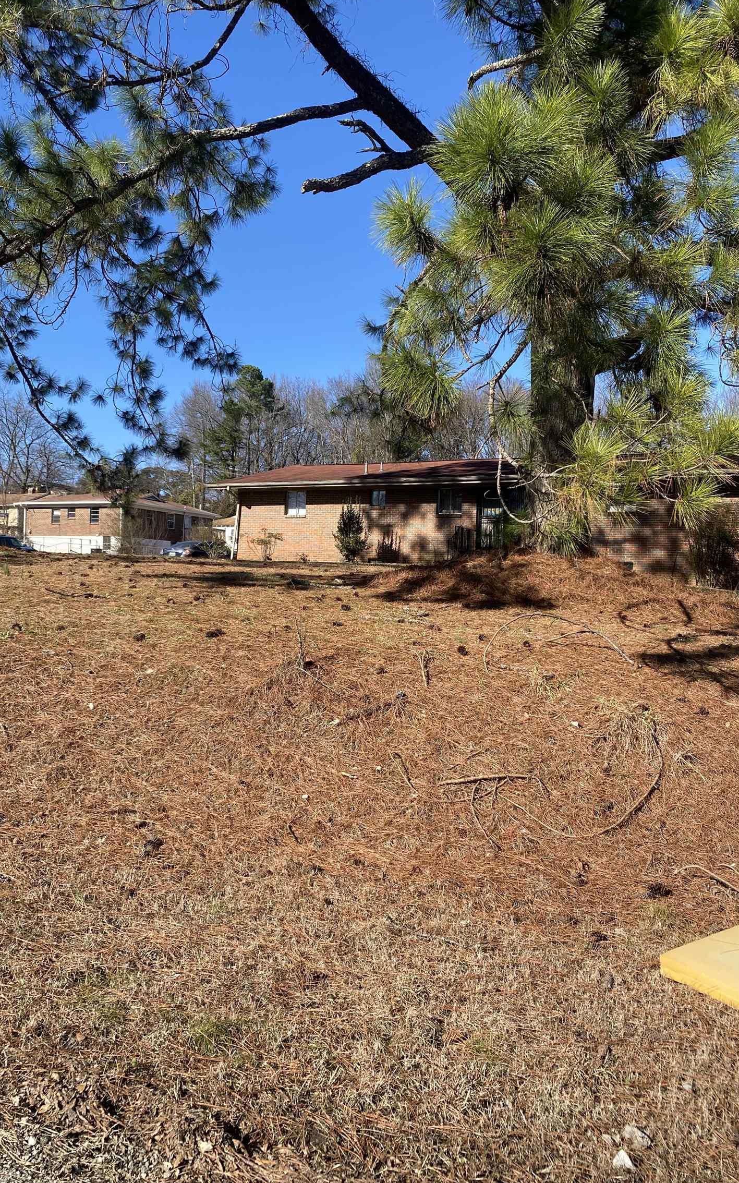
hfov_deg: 44.5
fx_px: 903
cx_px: 384
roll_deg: -1.5
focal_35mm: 28
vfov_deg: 66.5
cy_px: 595
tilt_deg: -0.4
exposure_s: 1/1608
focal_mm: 4.25
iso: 32
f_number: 1.8
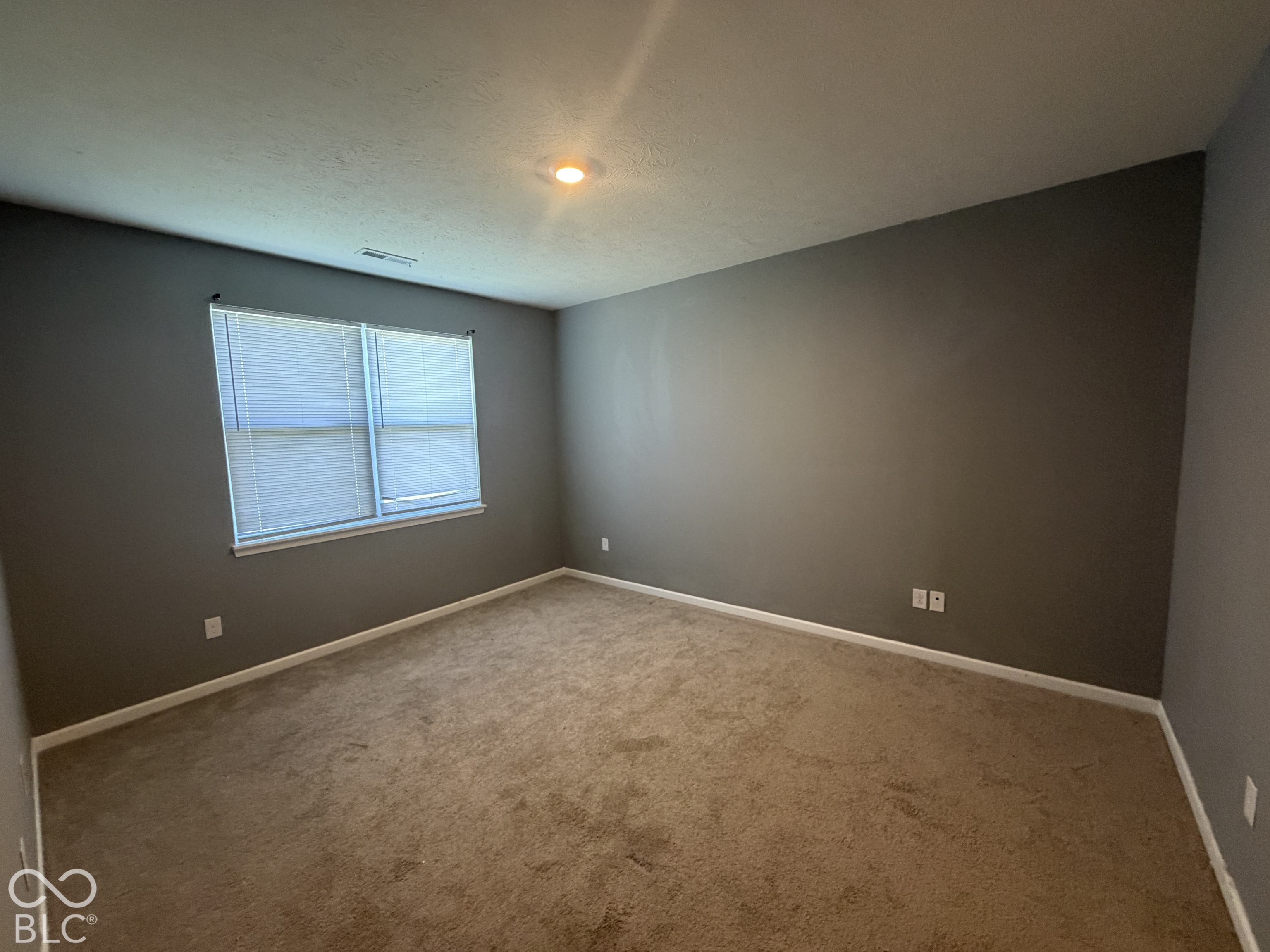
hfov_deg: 102.1
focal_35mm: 14
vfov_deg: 85.7
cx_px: 635
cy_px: 476
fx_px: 514
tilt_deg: -4.6
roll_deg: +2.0
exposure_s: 1/60
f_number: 2.2
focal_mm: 2.22
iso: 400
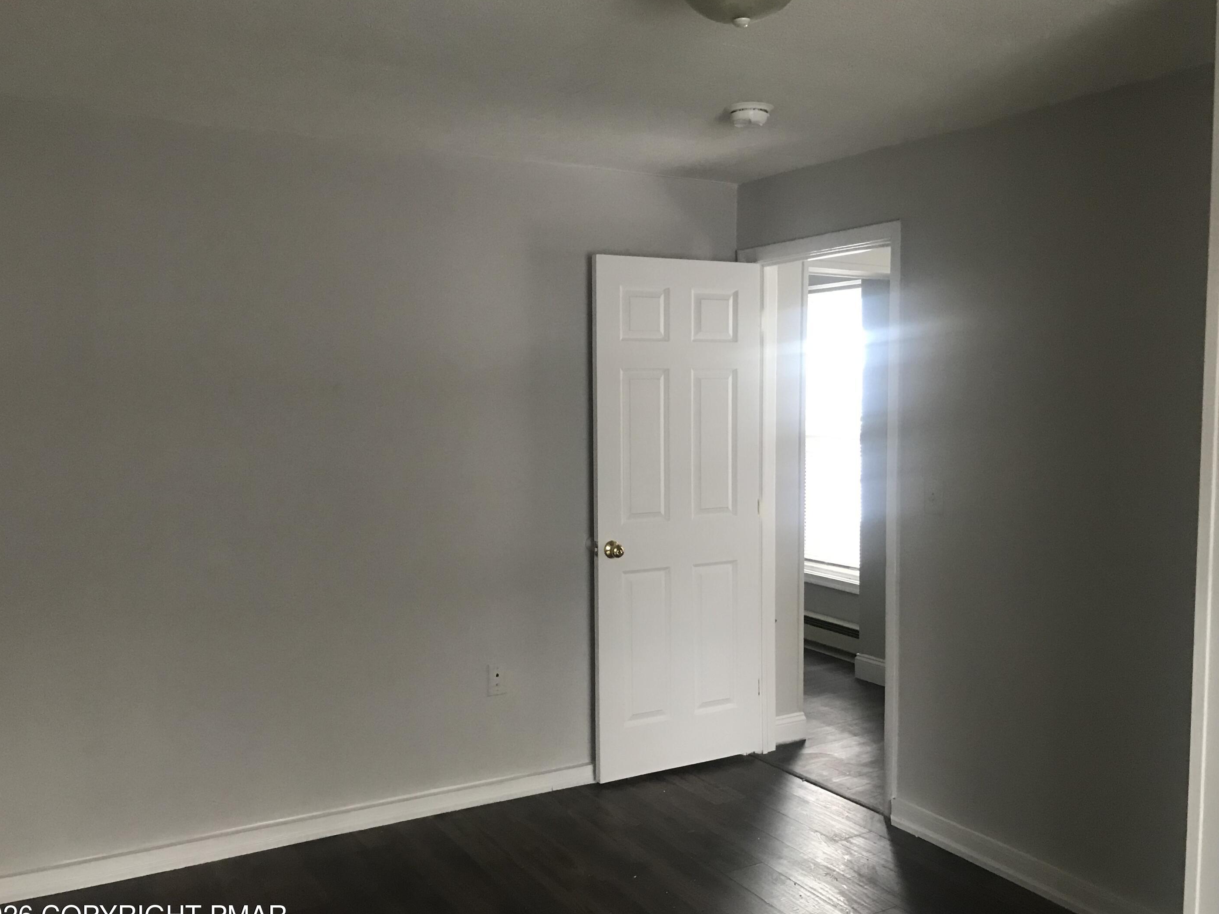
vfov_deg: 46.8
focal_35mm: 30
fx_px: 1056
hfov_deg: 60.0
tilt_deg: -4.2
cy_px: 471
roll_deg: +0.1
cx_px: 603
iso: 100
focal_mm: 3.99
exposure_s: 1/13
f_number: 1.8
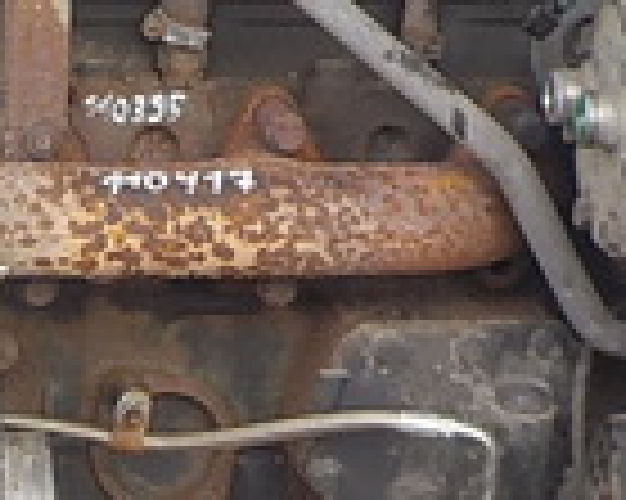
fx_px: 2499
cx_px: 23
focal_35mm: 135
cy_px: 360
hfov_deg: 14.1
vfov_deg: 11.4
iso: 125
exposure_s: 1/125
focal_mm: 4.1
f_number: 3.3
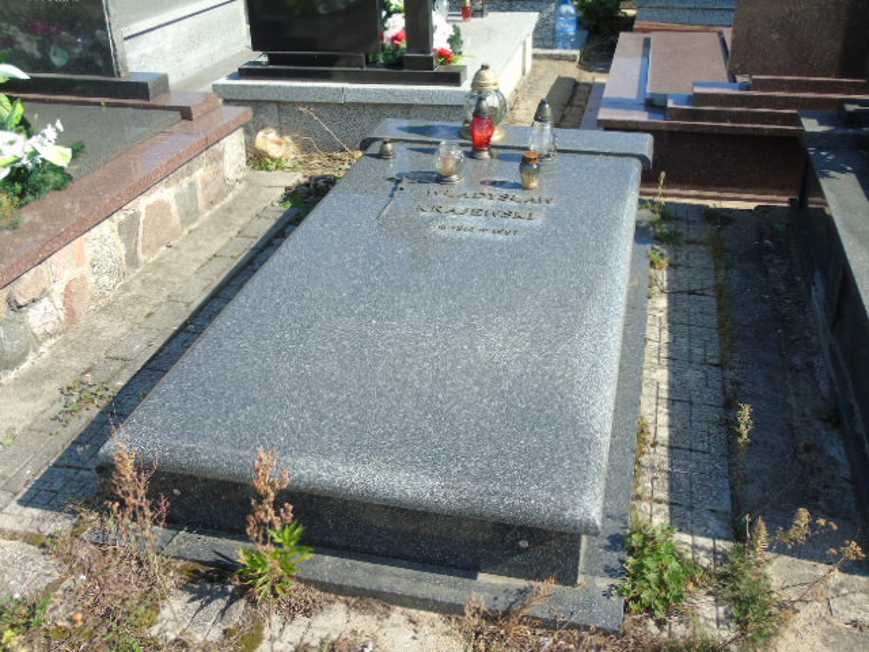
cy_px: 326
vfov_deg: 41.8
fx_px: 854
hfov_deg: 54.0
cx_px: 434
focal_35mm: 34
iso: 80
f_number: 3.8
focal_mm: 6.1
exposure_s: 1/320
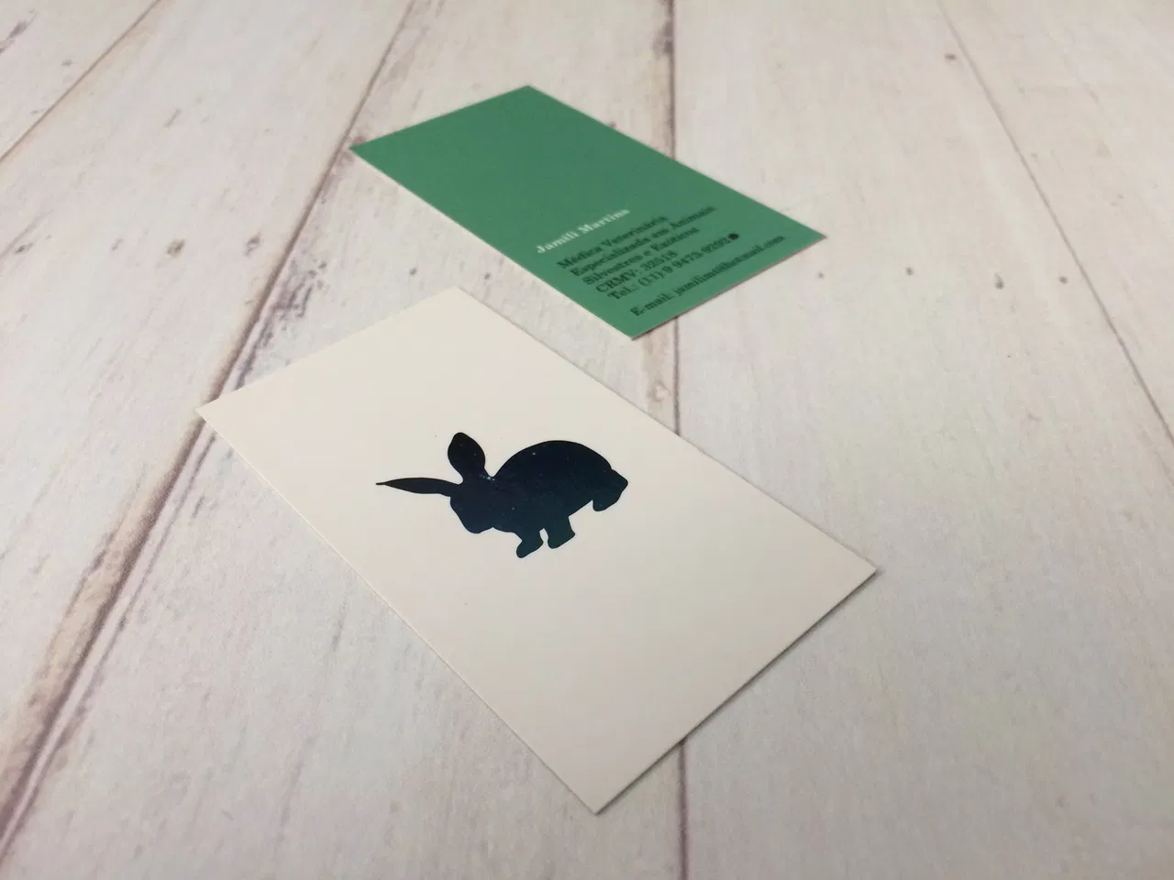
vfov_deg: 48.2
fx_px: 984
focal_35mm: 29
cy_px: 440
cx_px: 587
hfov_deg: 61.7
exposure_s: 1/30
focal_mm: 4.15
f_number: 2.2
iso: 40
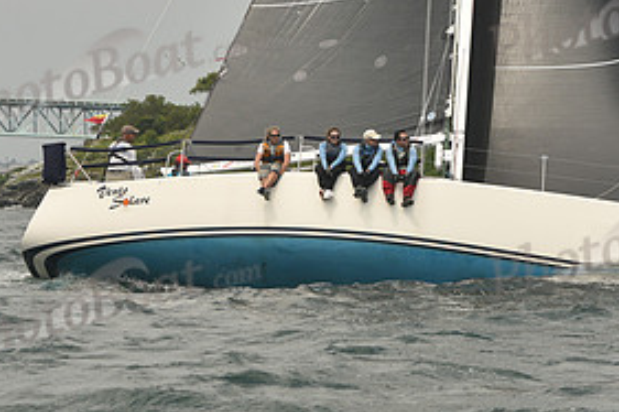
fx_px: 3729
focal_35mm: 217
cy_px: 158
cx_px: 377
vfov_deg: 6.3
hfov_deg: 9.5
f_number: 6.3
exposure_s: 1/640
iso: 250
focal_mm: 105
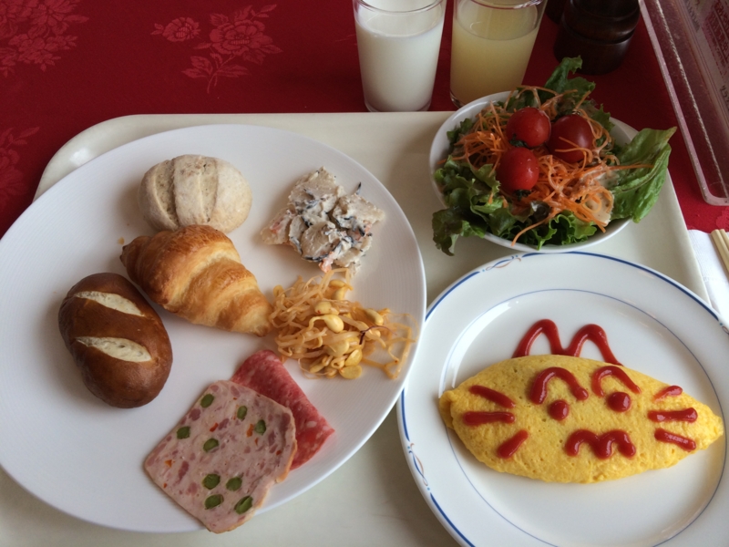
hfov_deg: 60.0
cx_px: 364
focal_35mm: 30
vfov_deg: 46.8
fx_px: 632
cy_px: 274
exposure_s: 1/60
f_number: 2.2
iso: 40
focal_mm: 4.12
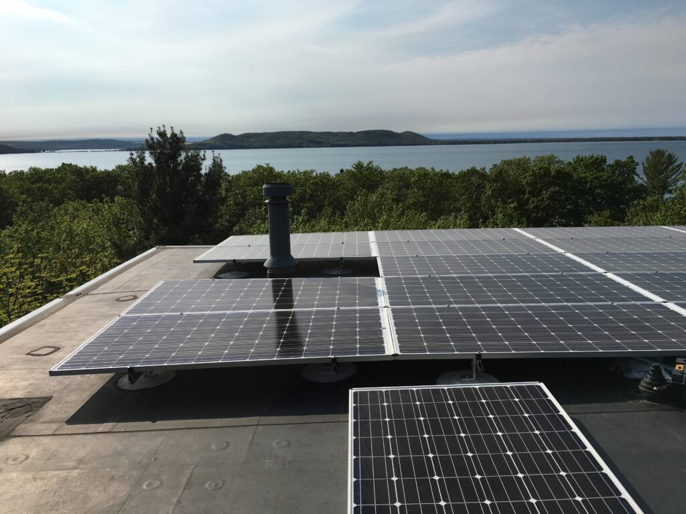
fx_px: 575
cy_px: 257
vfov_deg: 48.2
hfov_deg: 61.7
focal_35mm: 29
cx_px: 343
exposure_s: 1/3663
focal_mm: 4.15
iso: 25
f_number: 2.2
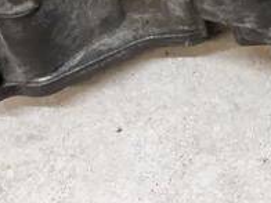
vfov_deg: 15.7
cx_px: 260
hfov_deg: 22.3
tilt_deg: -51.2
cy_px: -116
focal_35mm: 85
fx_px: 665
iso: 100
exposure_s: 1/100
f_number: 1.6
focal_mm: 4.2
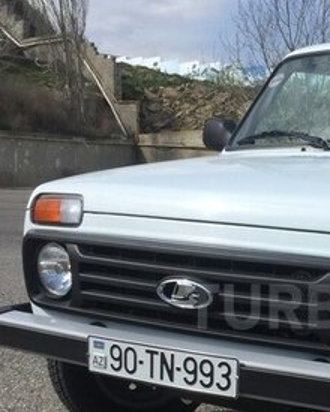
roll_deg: +0.0
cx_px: 339
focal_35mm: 68
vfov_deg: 27.5
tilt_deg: -10.3
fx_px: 830
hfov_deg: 21.6
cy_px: 306
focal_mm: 4.15
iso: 32
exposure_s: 1/2198
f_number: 2.2
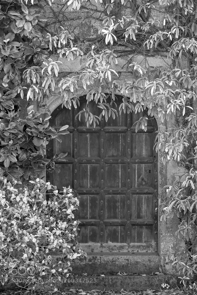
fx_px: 1148
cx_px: 98
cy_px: 148
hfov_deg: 9.8
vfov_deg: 14.6
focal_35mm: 140
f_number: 5.6
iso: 2200
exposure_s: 1/500
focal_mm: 140
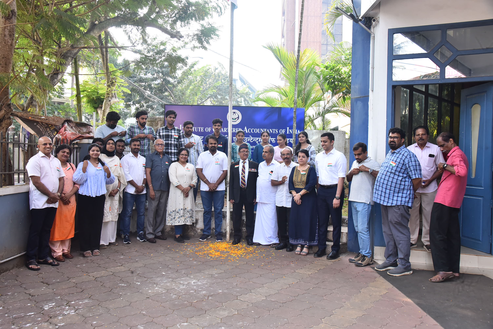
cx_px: 246
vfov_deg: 42.4
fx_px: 425
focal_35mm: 31
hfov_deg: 60.3
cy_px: 164
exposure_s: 1/160
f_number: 10
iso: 1600
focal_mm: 31
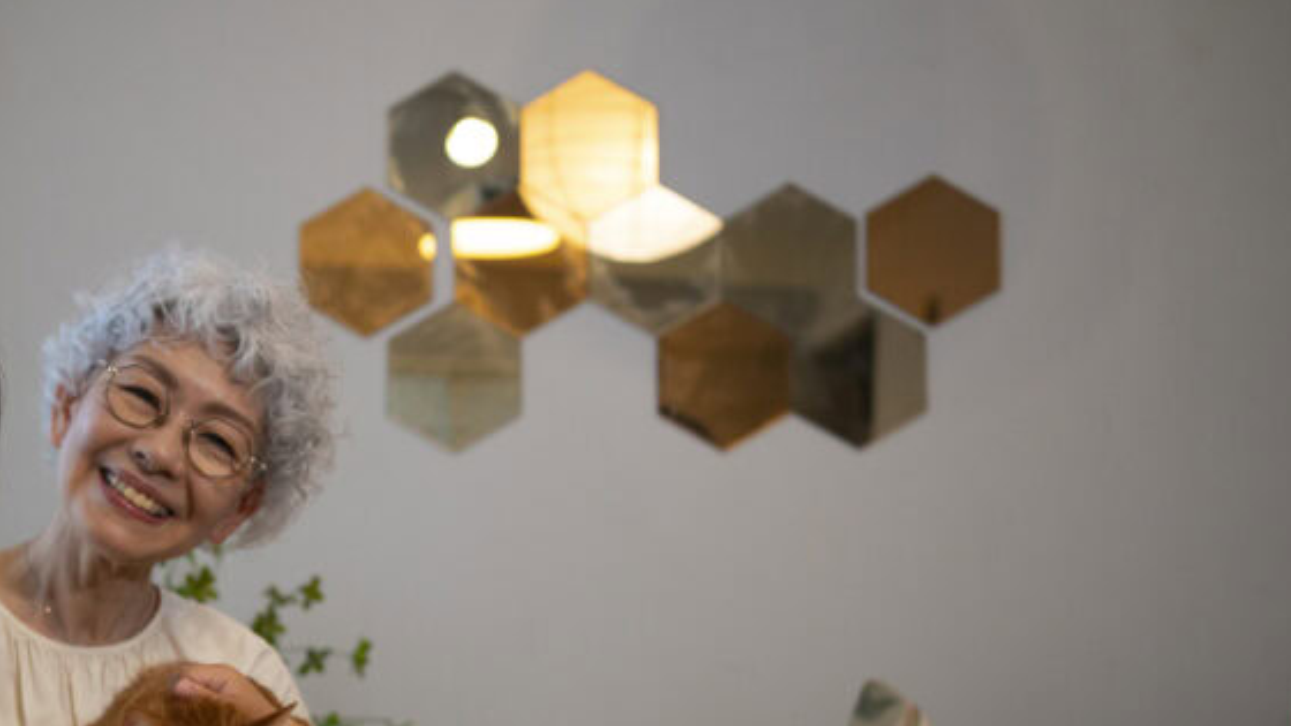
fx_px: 2294
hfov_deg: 30.6
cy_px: 723
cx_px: 235
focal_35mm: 67
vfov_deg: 17.6
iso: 800
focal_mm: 35
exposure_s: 1/200
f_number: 2.8
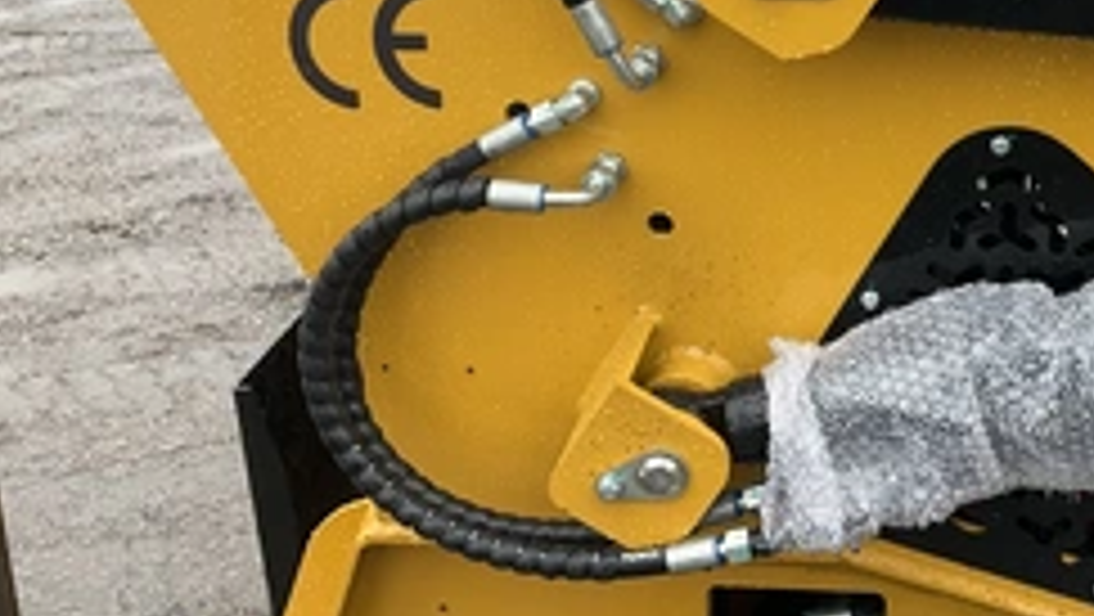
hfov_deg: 38.2
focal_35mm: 52
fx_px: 1509
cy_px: 13
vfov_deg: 22.3
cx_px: 896
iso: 25
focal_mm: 3
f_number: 1.8
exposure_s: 1/122
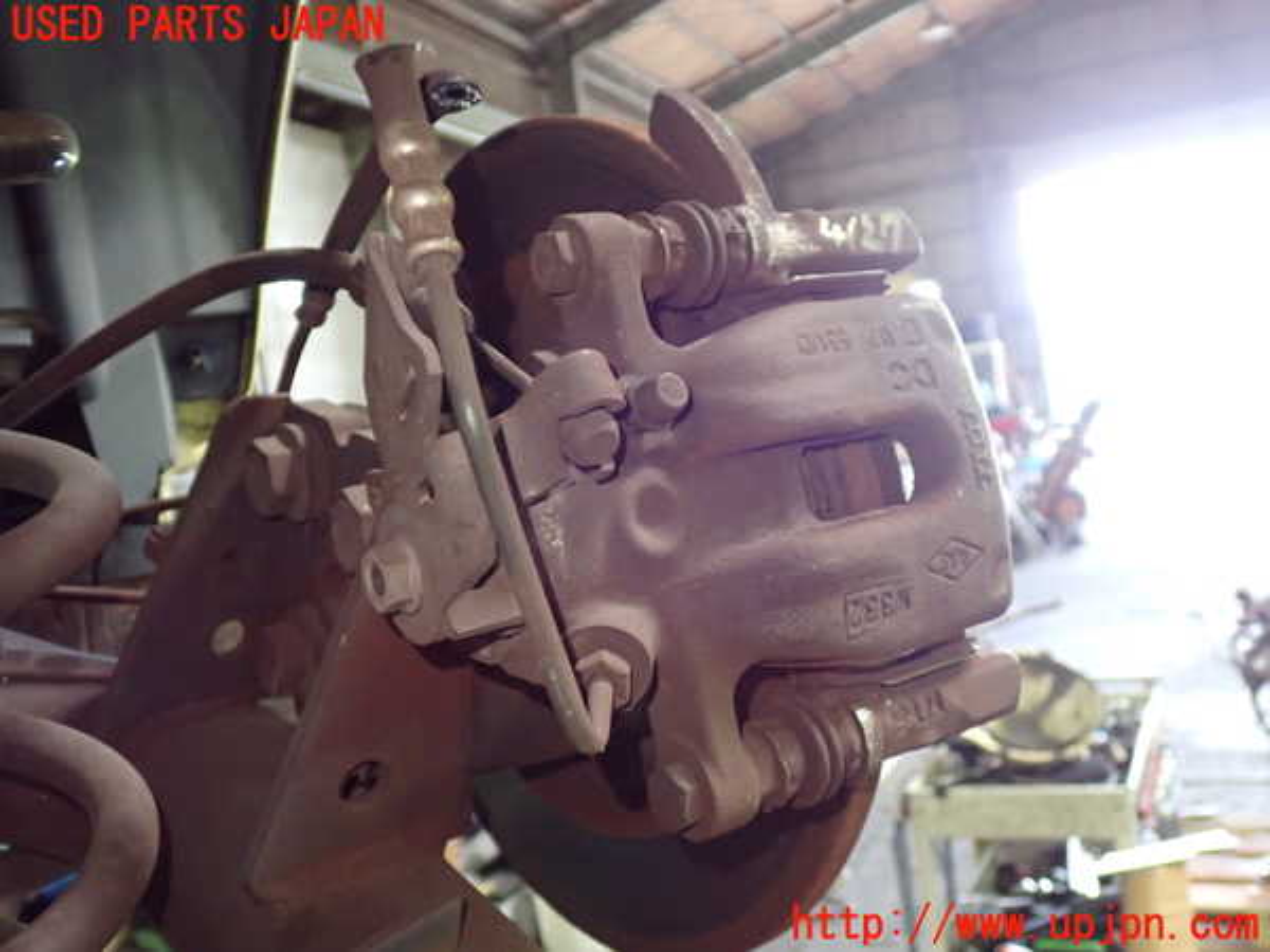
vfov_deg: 39.7
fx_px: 1321
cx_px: 635
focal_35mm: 36
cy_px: 476
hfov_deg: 51.4
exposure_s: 1/40
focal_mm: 6.37
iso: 640
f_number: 2.5
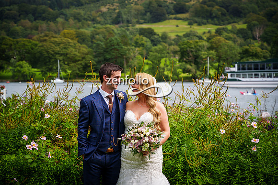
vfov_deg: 18.2
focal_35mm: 75
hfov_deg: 27.0
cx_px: 139
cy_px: 92
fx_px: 579
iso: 200
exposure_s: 1/1250
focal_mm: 75
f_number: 5
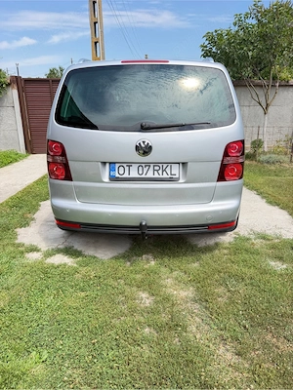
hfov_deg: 56.8
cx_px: 146
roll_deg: -0.7
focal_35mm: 24
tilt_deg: -19.3
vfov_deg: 71.6
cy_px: 195
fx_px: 271
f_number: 1.78
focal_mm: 6.76
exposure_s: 1/1901
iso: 100
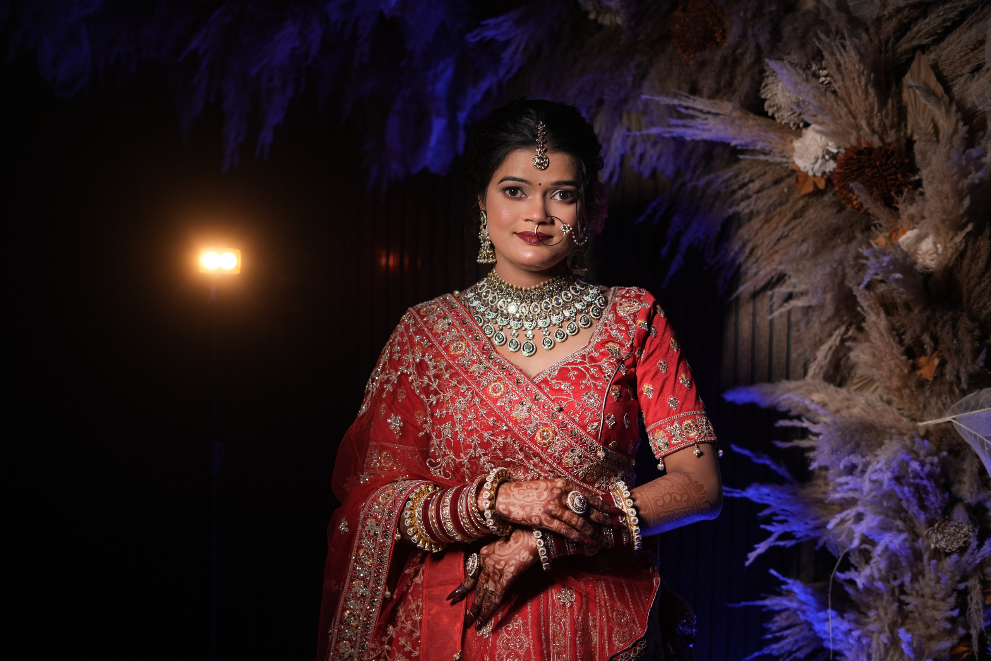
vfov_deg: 27.0
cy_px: 330
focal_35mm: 50
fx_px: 1376
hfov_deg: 39.6
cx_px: 496
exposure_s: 1/160
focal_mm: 50
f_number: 1.8
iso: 250
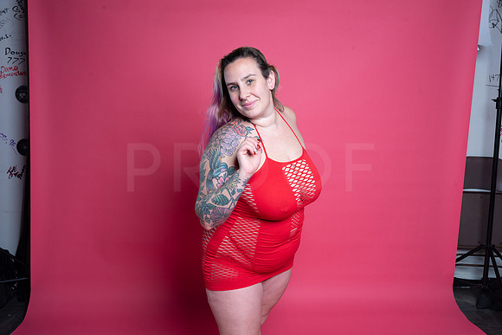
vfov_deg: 37.9
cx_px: 251
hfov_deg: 54.4
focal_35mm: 35
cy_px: 168
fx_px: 488
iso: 250
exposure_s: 1/160
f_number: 11
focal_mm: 35
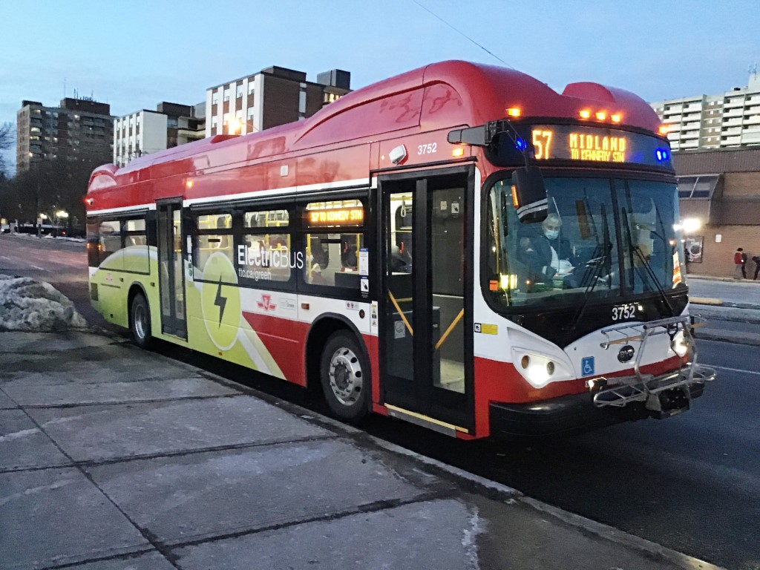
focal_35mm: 31
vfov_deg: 45.4
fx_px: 681
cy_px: 285
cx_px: 380
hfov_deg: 58.4
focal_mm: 3.3
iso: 320
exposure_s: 1/15
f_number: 2.4
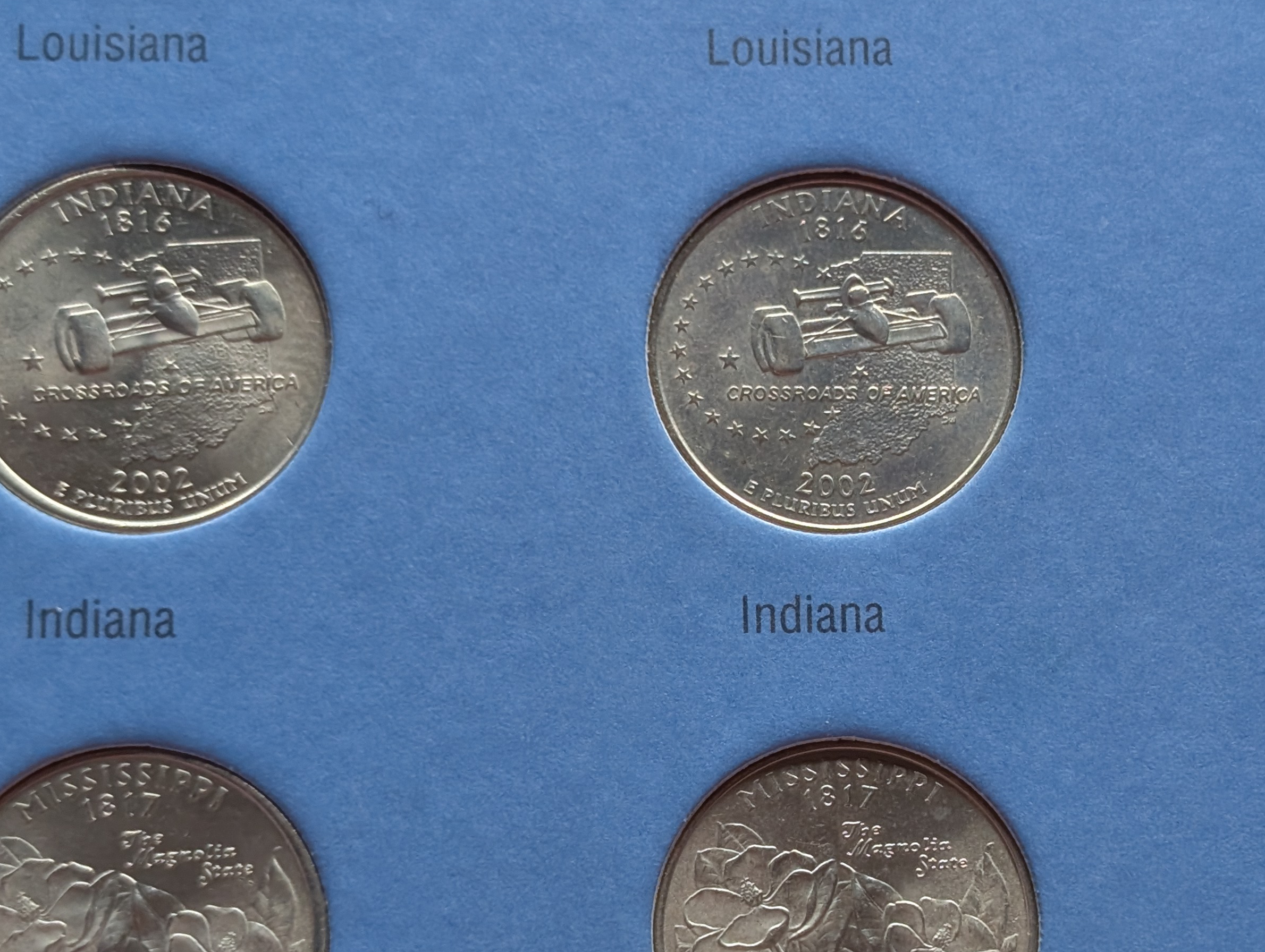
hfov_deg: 23.2
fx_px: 3074
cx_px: 837
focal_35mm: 84
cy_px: 710
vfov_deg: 17.5
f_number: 1.68
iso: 161
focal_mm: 6.9
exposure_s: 1/232
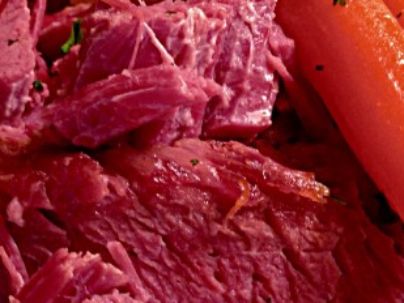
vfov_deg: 18.4
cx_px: 192
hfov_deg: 24.4
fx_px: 934
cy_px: 187
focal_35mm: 80
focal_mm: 4.12
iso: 100
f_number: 2.4
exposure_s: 1/20
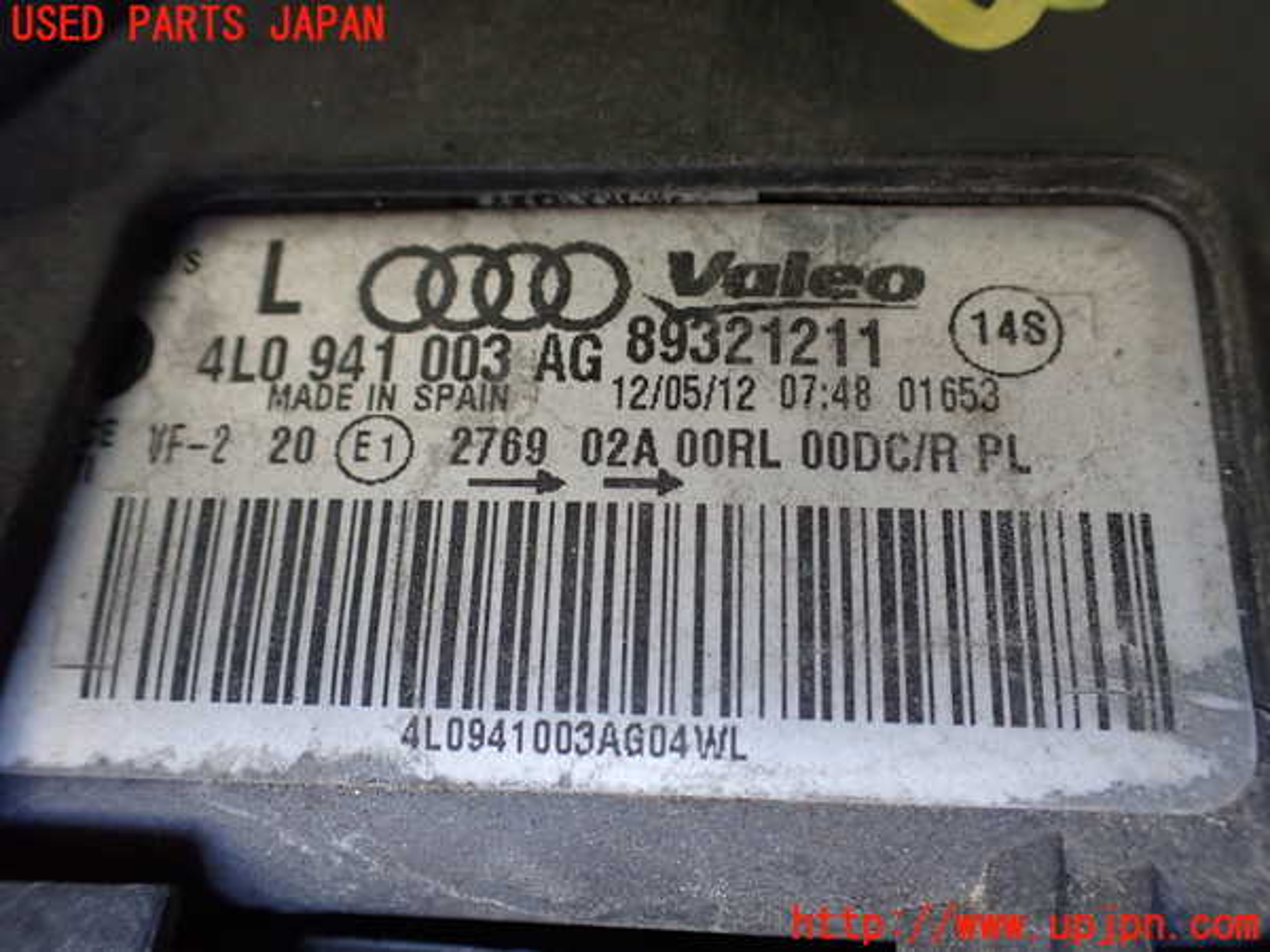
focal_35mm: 30
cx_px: 635
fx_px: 1101
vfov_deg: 46.8
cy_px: 476
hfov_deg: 60.0
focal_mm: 5.4
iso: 500
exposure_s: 1/125
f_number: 2.3
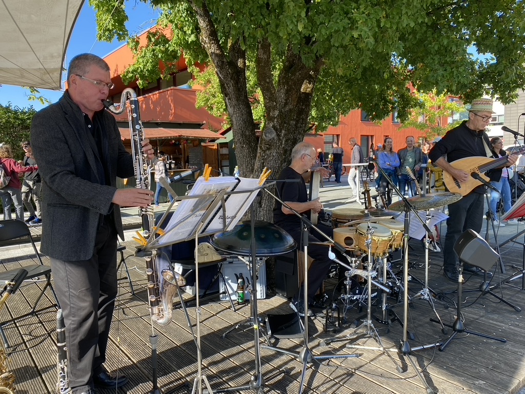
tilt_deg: -4.7
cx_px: 262
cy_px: 197
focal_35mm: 26
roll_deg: +1.0
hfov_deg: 67.3
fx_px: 394
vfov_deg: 53.1
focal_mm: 4.25
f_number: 1.8
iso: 32
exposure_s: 1/400
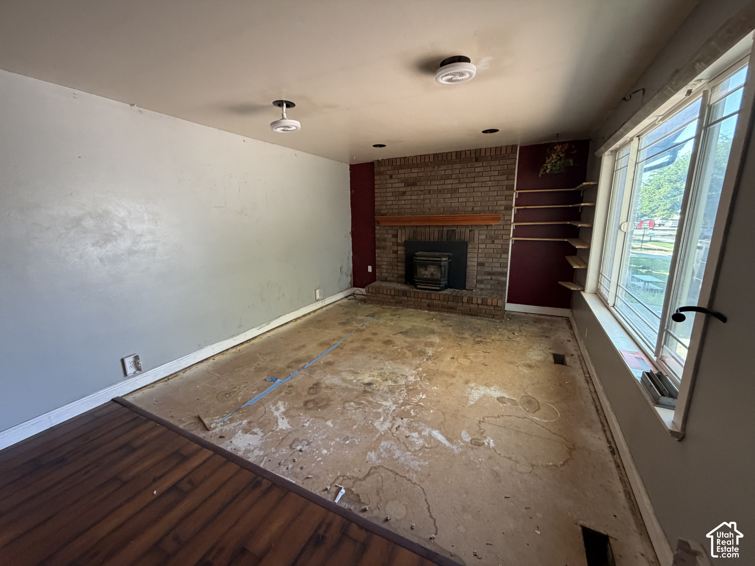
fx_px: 305
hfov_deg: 102.1
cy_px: 283
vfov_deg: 85.7
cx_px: 378
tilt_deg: -11.2
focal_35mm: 14
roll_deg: +1.8
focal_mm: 2.22
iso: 320
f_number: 2.2
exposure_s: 1/104
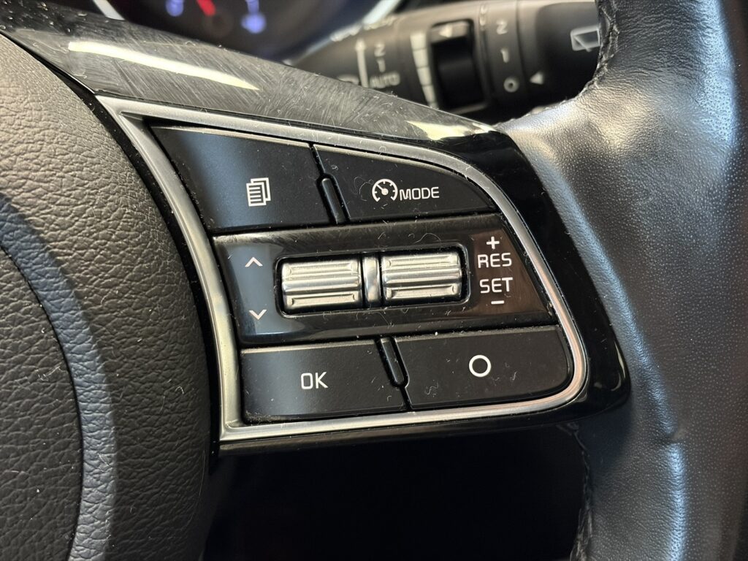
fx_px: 1124
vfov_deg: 28.0
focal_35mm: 52
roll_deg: -2.8
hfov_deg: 36.8
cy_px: 280
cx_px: 374
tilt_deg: -32.2
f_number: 1.6
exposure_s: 1/25
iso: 320
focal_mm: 5.96
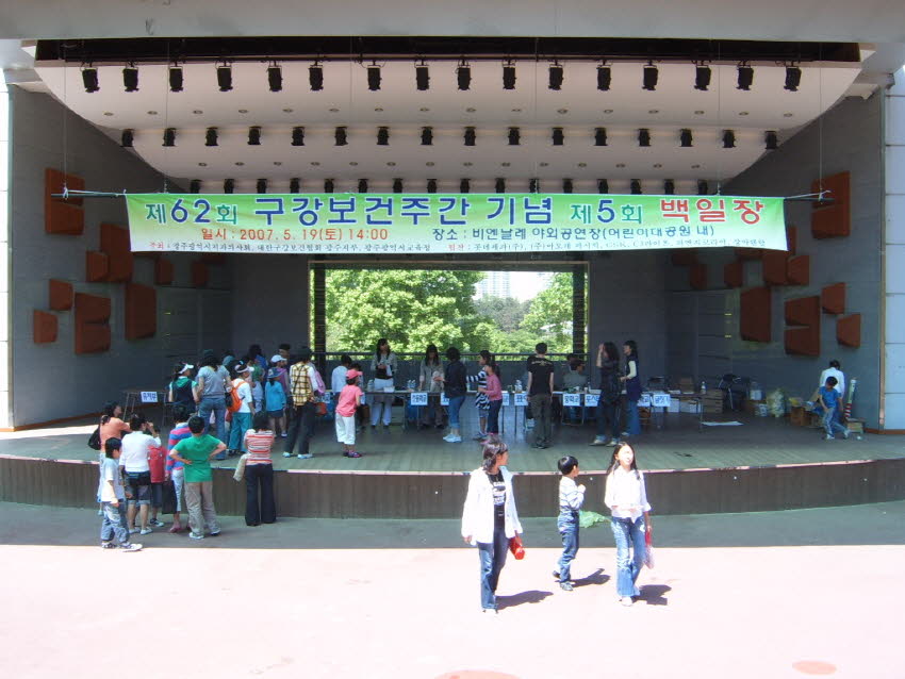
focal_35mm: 37
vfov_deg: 38.7
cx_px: 452
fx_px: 968
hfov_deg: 50.1
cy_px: 340
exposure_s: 1/60
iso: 63
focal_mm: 6.2
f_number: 6
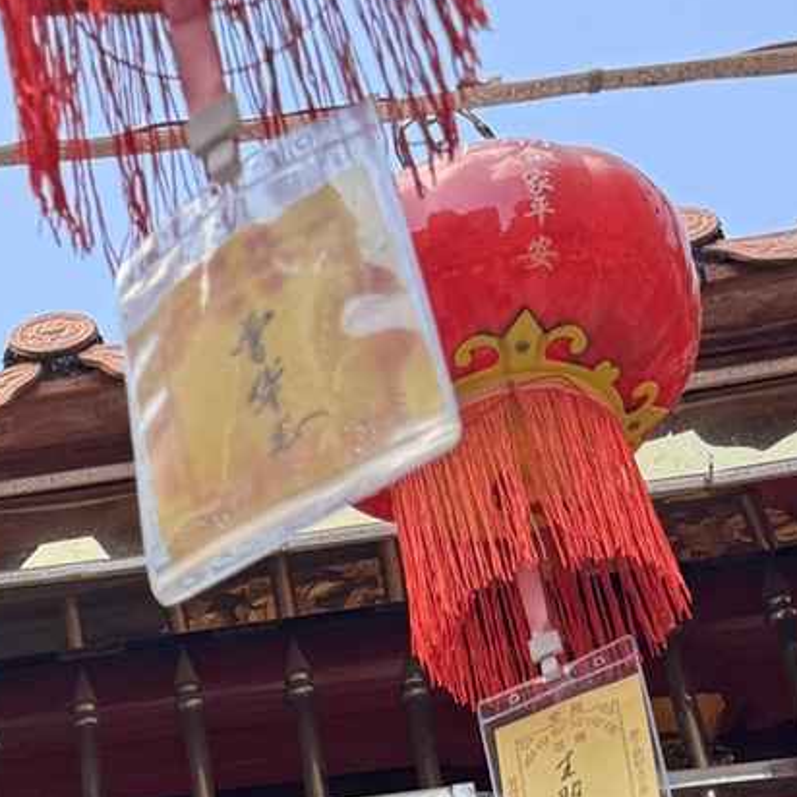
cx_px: -588
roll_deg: -1.6
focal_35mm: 103
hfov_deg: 14.9
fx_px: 2683
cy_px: 1377
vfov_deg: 15.0
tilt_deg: +29.3
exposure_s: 1/321
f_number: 1.78
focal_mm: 6.76
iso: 80
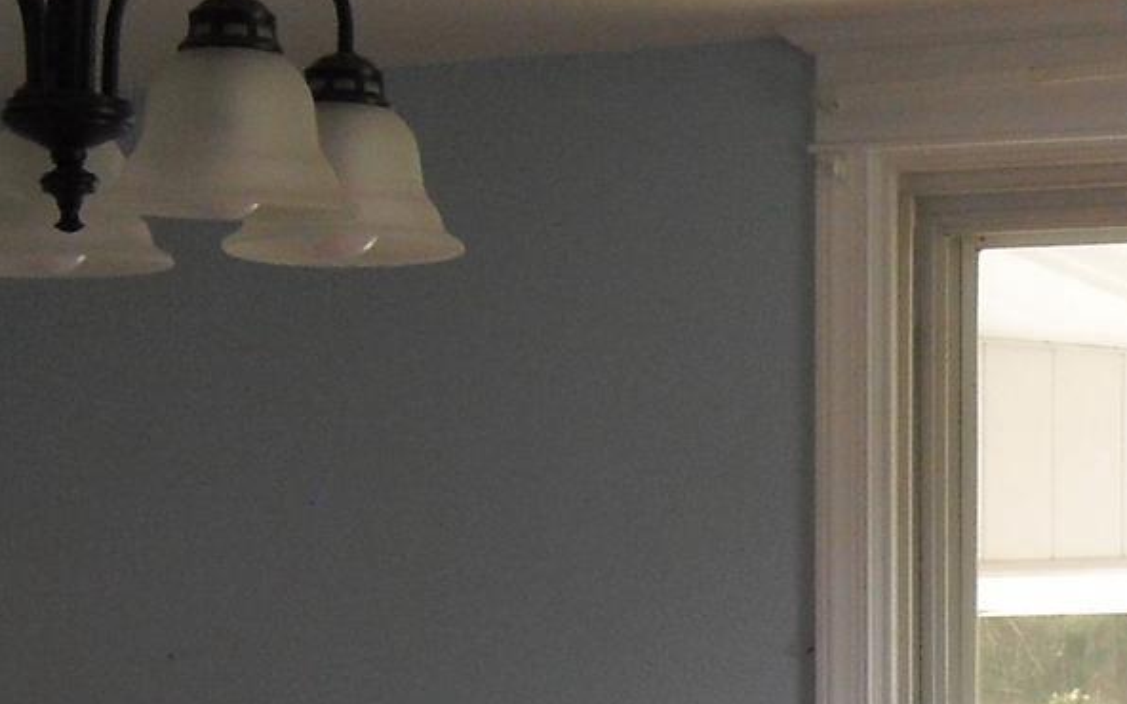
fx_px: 4054
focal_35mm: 132
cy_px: 995
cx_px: 1491
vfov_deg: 9.7
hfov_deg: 15.1
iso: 200
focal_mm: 6.3
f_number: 3.1
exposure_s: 1/60
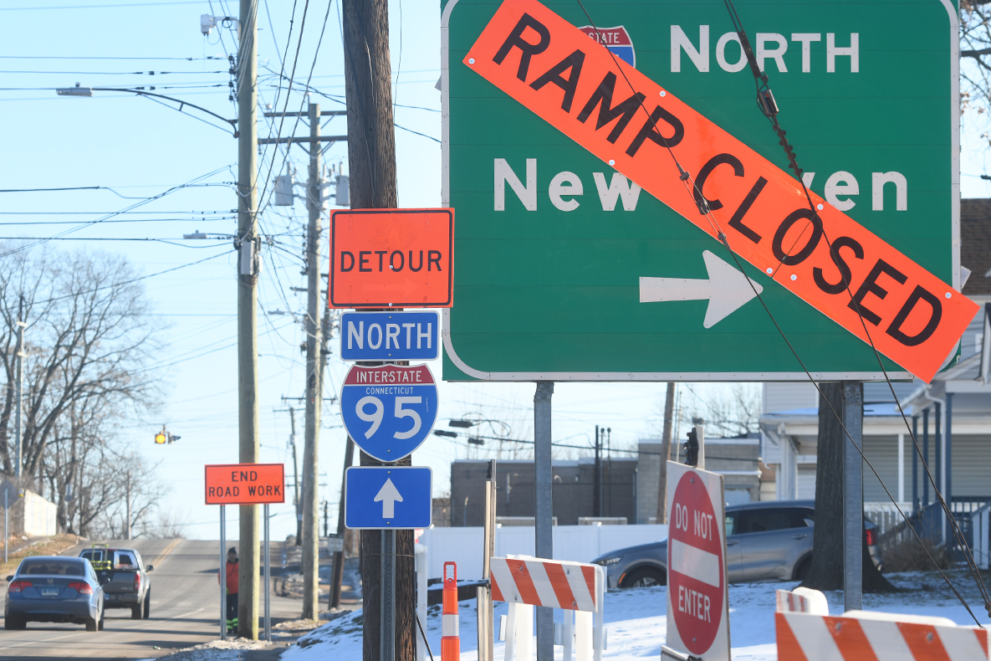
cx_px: 396
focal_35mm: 155
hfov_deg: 13.2
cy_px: 409
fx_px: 4266
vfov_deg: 8.9
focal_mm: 102
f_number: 5.6
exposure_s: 1/500
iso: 200
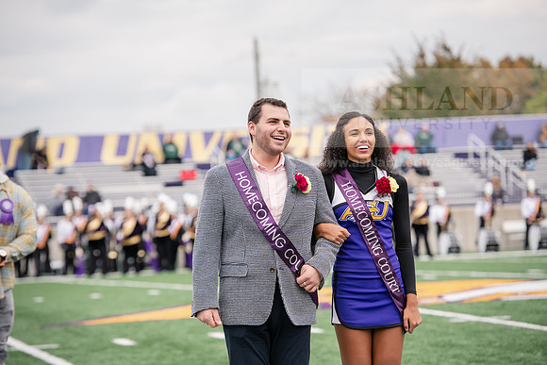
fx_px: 2052
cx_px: 274
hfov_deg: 15.2
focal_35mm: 135
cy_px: 182
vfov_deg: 10.2
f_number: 4
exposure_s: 1/1000
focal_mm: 135
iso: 400
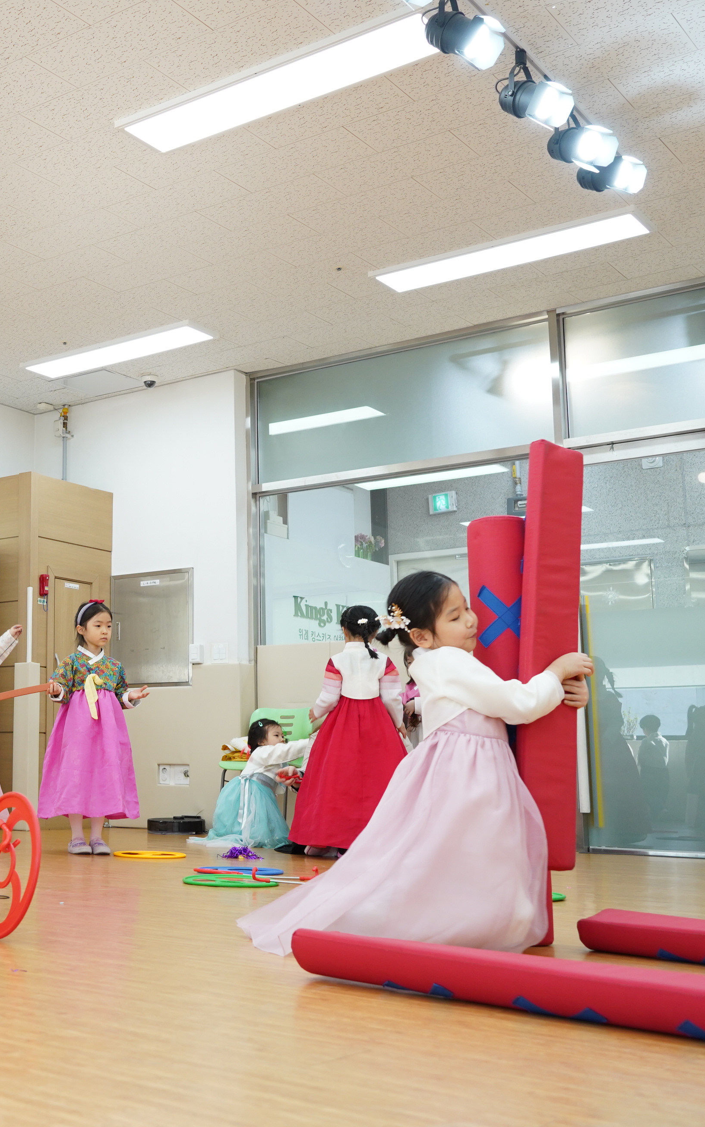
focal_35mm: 43
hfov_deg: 28.0
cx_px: -7
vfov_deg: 46.2
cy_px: 564
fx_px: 1322
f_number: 5
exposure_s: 1/100
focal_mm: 28
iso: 800
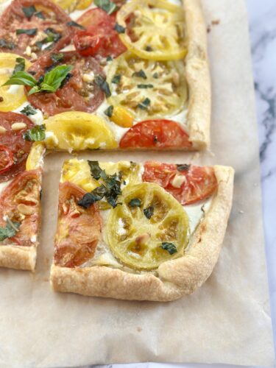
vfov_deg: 39.7
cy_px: 184
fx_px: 510
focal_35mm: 48
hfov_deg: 30.3
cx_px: 138
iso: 64
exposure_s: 1/139
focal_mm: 6.86
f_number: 1.78
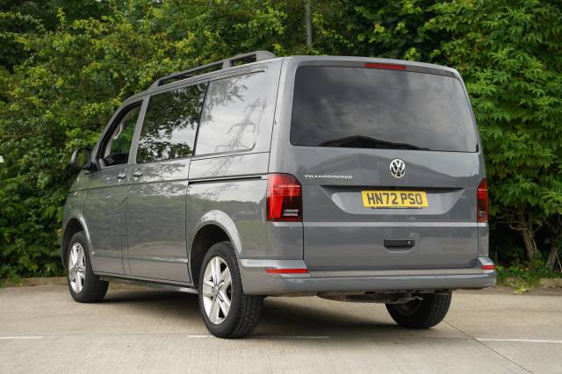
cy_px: 187
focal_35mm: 70
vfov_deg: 19.4
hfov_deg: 28.9
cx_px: 281
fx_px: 1092
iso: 200
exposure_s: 1/160
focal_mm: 70
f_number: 4
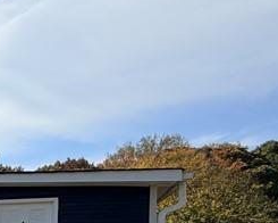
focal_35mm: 57
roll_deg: -0.7
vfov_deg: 24.5
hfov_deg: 19.2
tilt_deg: -1.7
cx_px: -278
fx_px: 469
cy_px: 259
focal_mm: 2.22
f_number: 2.2
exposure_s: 1/876
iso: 20
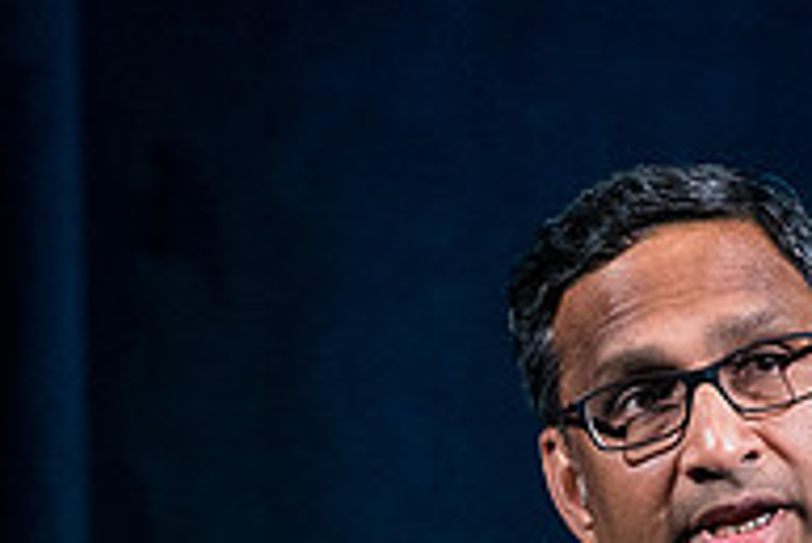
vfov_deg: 1.5
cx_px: 711
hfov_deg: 2.3
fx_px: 20382
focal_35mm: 903
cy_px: 793
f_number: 3.5
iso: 3200
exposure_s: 1/80
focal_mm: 200
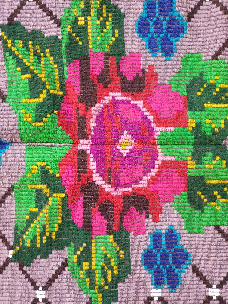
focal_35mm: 26
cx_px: 114
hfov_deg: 53.1
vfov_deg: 67.3
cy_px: 152
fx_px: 228
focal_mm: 4.3
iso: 250
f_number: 1.5
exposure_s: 1/26
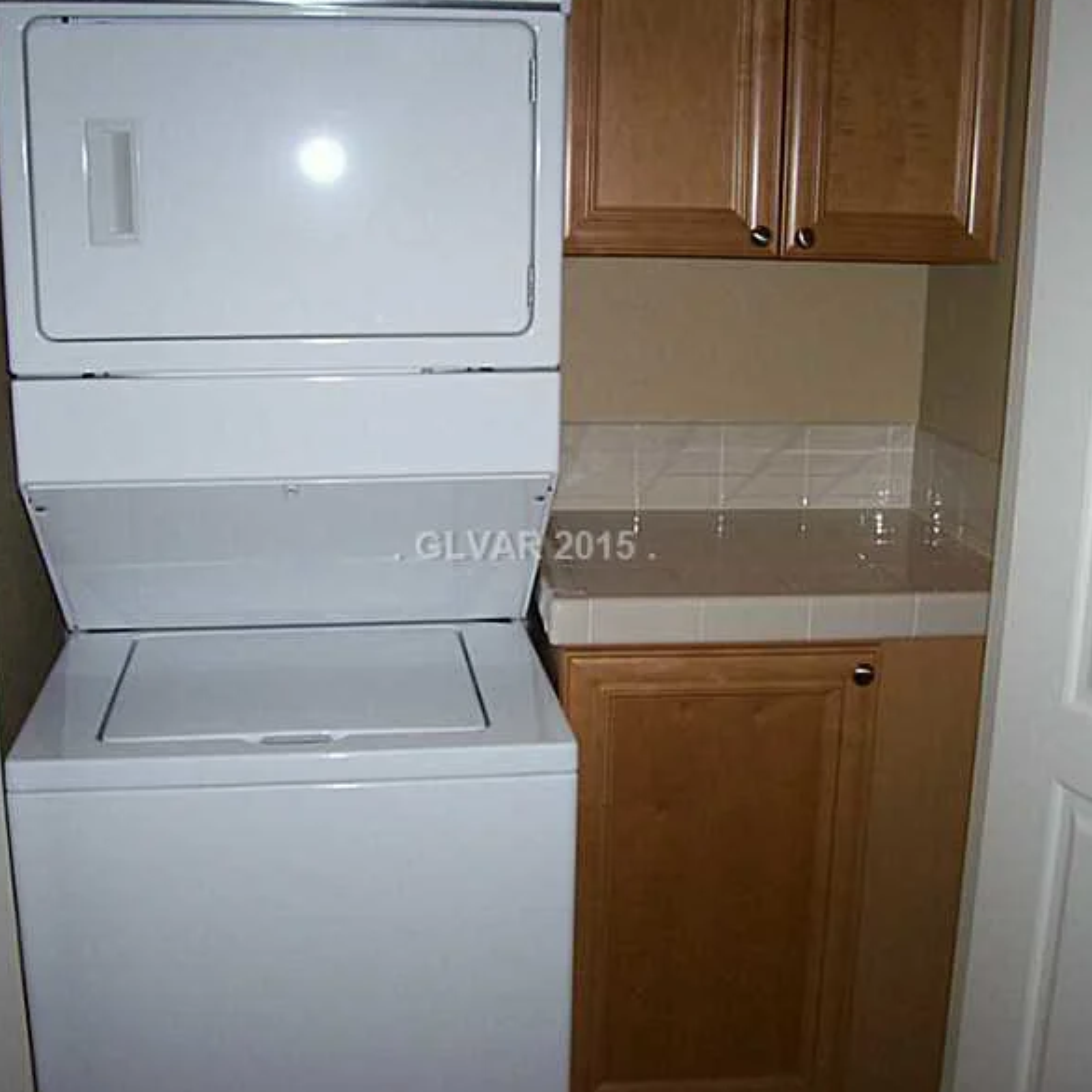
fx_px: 1463
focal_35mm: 41
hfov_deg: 40.9
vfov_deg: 40.9
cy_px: 546
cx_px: 527
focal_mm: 5.6
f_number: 2.7
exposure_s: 1/112
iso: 140
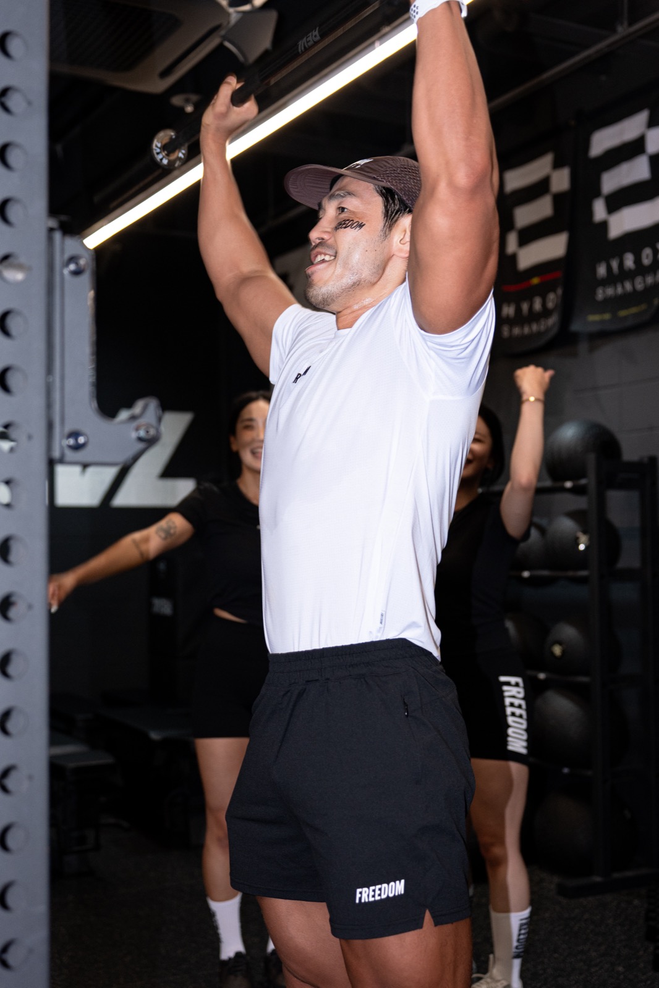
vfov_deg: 45.4
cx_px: 330
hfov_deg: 31.2
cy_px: 494
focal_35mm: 43
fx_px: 1181
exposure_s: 1/125
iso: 500
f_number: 2.8
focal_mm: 43
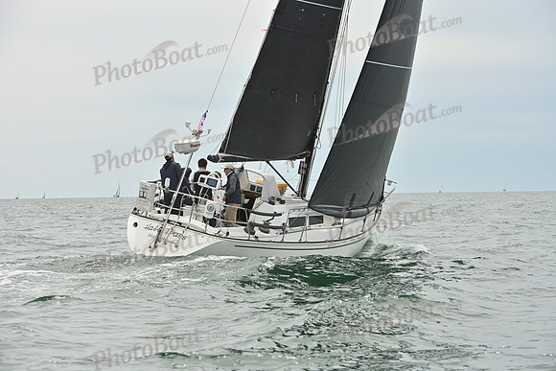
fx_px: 1792
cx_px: 278
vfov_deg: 11.8
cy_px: 186
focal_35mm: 116
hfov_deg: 17.6
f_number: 8
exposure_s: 1/2000
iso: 320
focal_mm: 116
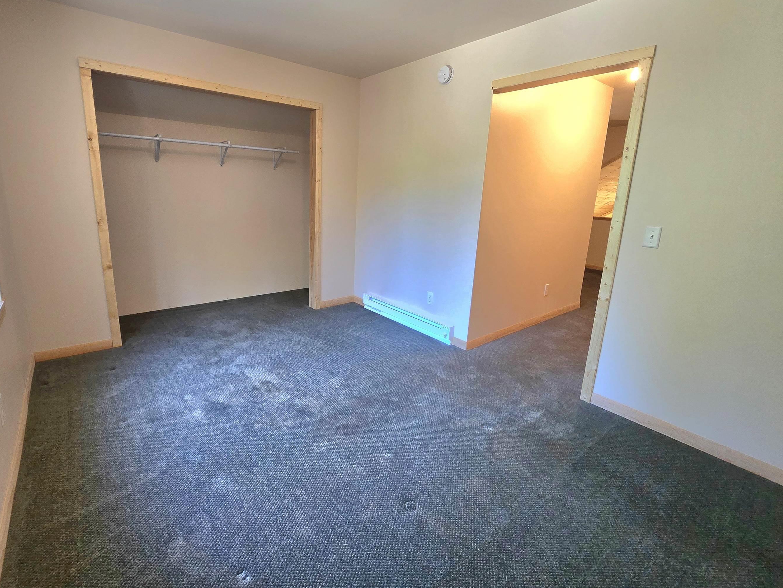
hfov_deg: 98.0
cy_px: 266
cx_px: 361
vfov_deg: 81.5
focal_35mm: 15
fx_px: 339
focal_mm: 2.2
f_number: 2.2
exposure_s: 1/60.2
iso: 250
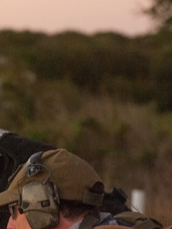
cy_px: 204
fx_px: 2117
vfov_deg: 6.2
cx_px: -75
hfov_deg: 4.6
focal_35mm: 320
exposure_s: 1/320
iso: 5000
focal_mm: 116
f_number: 5
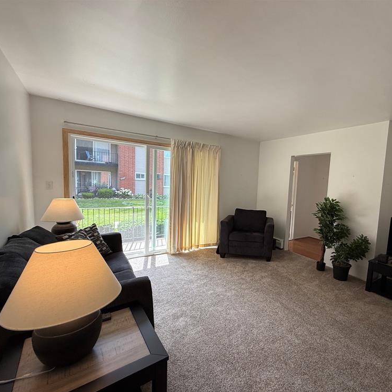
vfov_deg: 83.9
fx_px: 218
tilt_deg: -2.3
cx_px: 250
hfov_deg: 82.0
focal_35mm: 17
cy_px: 202
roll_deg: -3.0
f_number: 2.2
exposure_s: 1/120
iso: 64
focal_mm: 2.22
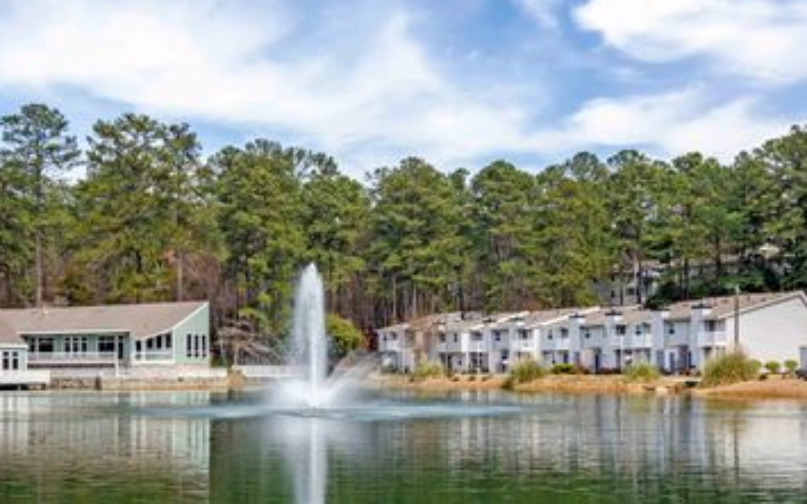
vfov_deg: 24.2
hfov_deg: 37.9
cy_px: 373
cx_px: 300
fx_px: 1166
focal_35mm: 53
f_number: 8
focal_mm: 22
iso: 200
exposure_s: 1/250
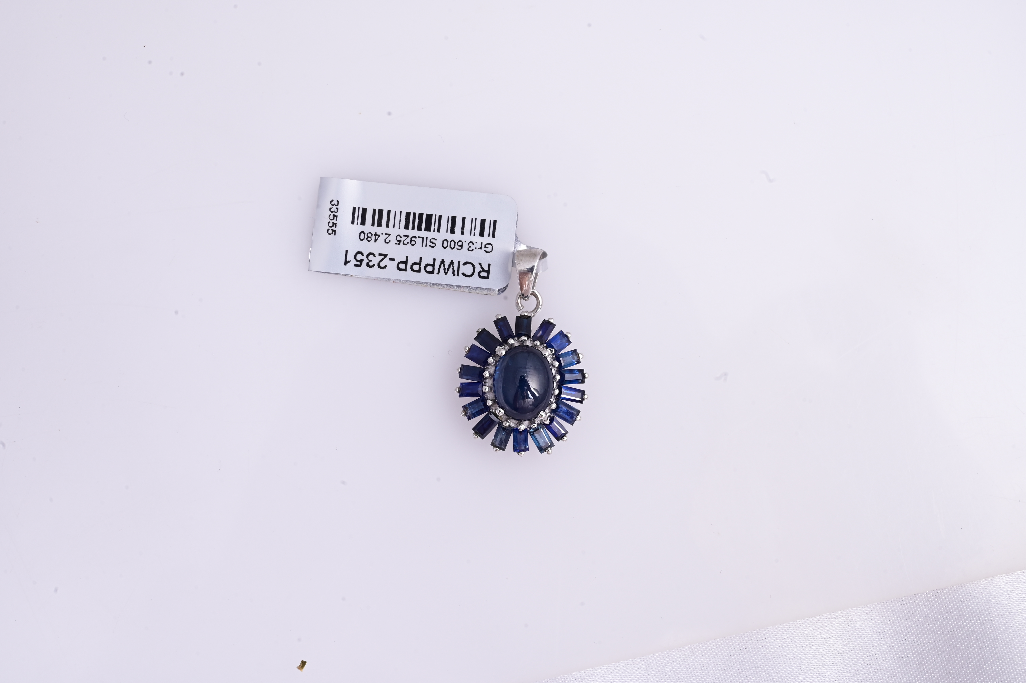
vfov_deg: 19.4
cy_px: 342
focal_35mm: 70
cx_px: 513
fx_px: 1994
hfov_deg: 28.9
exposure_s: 1/200
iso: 500
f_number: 18
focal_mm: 70
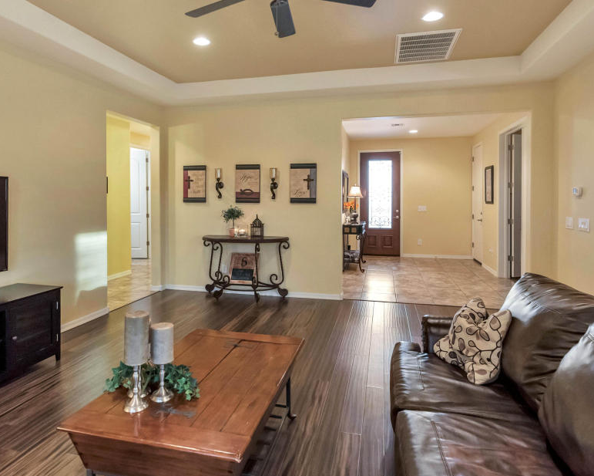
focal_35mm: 21
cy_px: 209
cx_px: 275
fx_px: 369
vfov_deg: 65.3
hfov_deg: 77.5
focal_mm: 15
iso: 2500
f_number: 4.5
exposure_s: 1/60
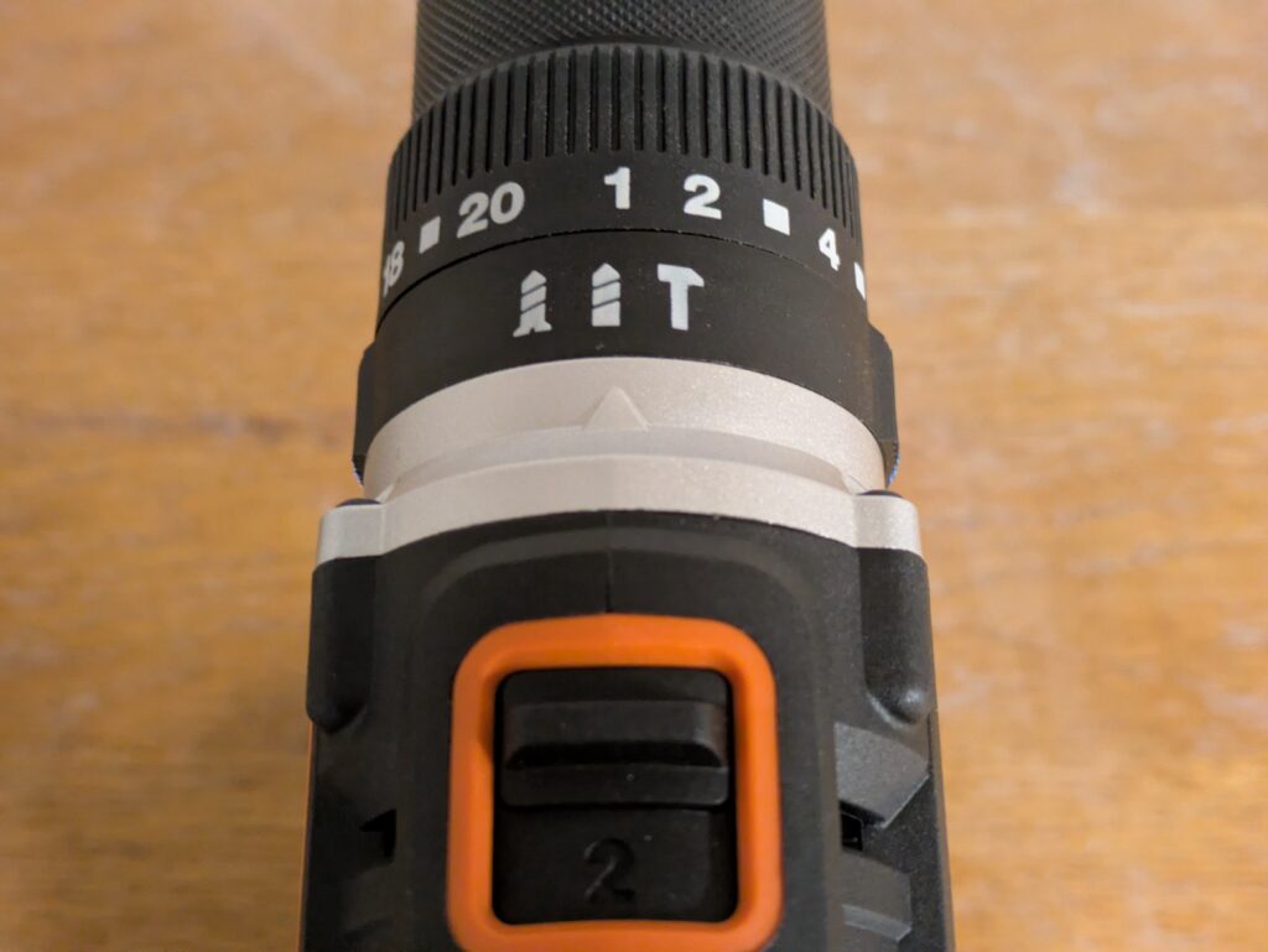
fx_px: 1869
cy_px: 476
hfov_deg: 37.5
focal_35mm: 51
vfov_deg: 28.6
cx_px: 634
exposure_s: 1/25
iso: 816
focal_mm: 5.43
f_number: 1.89
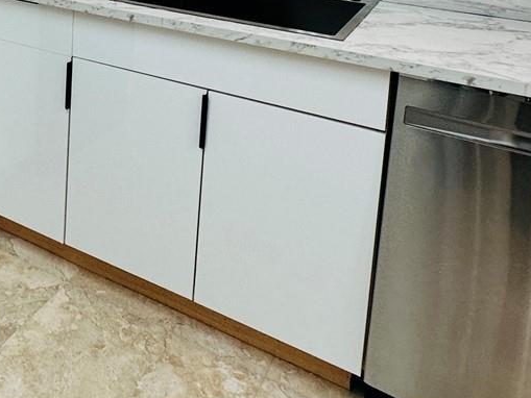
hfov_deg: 38.4
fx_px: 675
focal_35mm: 44
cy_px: -69
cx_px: 5
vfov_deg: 28.9
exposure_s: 1/120
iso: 160
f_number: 2.2
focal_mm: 2.22
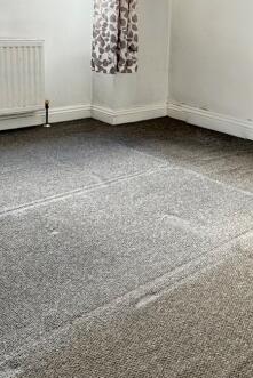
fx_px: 474
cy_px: 137
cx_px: 200
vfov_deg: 43.2
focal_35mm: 45
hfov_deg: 29.3
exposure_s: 1/99
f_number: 2.2
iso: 160
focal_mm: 2.22
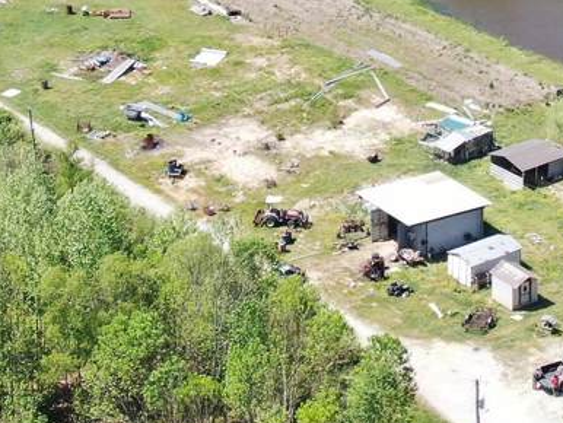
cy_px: -25
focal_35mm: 159
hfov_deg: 12.3
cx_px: 487
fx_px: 2588
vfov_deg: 9.3
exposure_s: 1/320
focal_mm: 8.6
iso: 100
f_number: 3.8
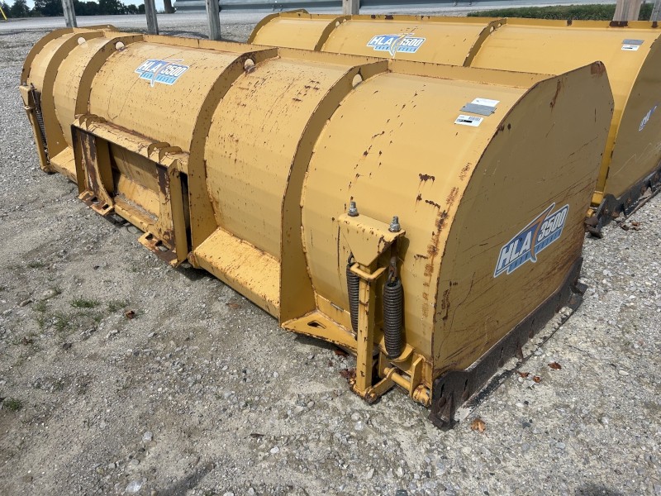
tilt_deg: -25.5
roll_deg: +1.2
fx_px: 496
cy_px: 248
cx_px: 330
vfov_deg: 53.1
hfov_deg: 67.3
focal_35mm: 26
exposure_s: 1/3571
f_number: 1.5
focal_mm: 5.7
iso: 50
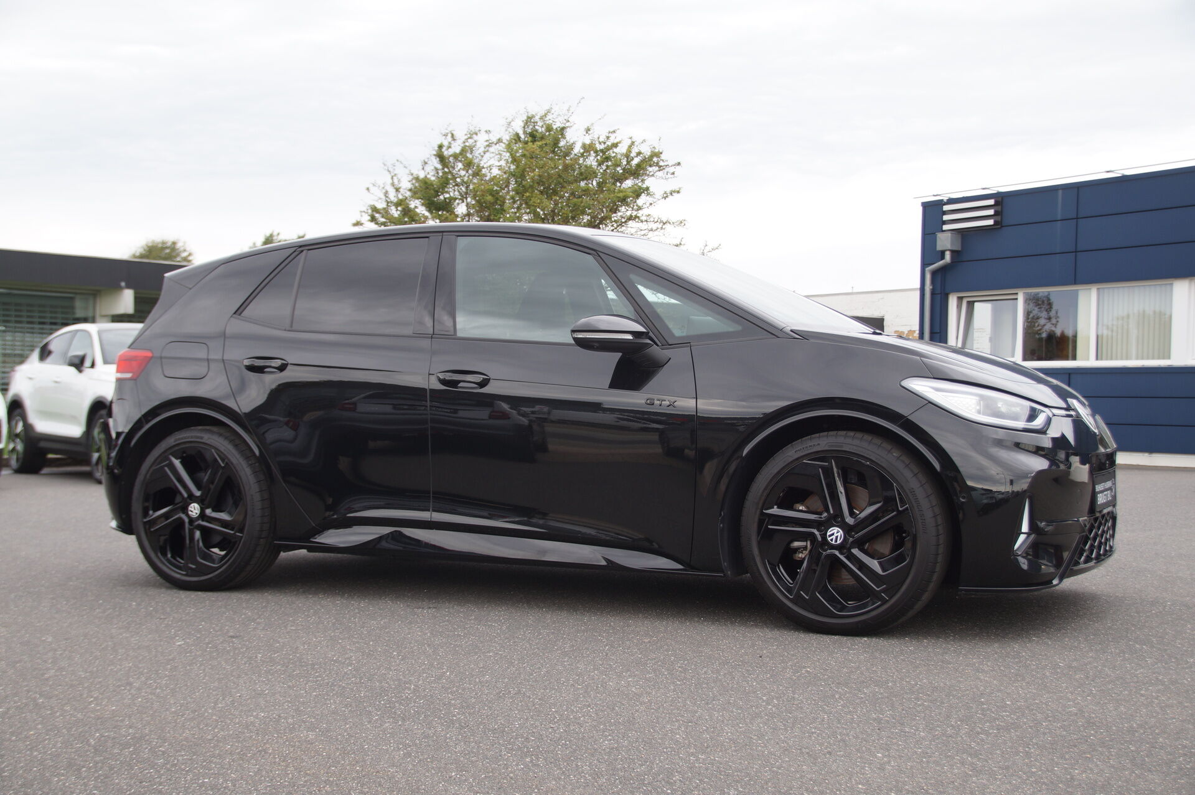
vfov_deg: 31.9
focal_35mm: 42
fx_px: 1393
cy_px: 398
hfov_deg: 46.4
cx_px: 598
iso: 100
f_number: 4.5
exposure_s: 1/80
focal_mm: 28
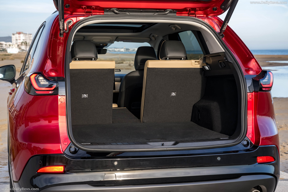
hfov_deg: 28.8
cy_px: 96
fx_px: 560
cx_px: 144
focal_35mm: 70
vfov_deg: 19.5
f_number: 9
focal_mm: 70
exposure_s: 1/100
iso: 800
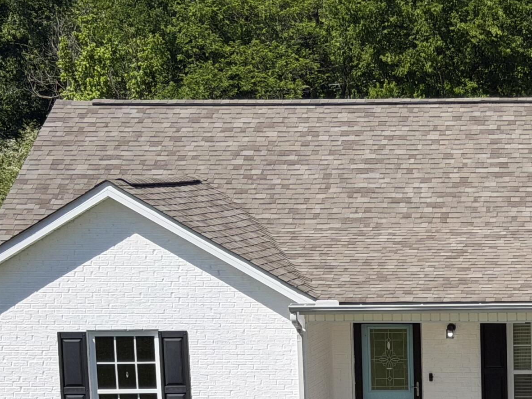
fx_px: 1875
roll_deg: +0.9
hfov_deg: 15.6
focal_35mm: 122
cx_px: 617
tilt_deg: -8.3
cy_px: 382
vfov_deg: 12.0
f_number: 1.78
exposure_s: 1/5208
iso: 64
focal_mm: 6.76
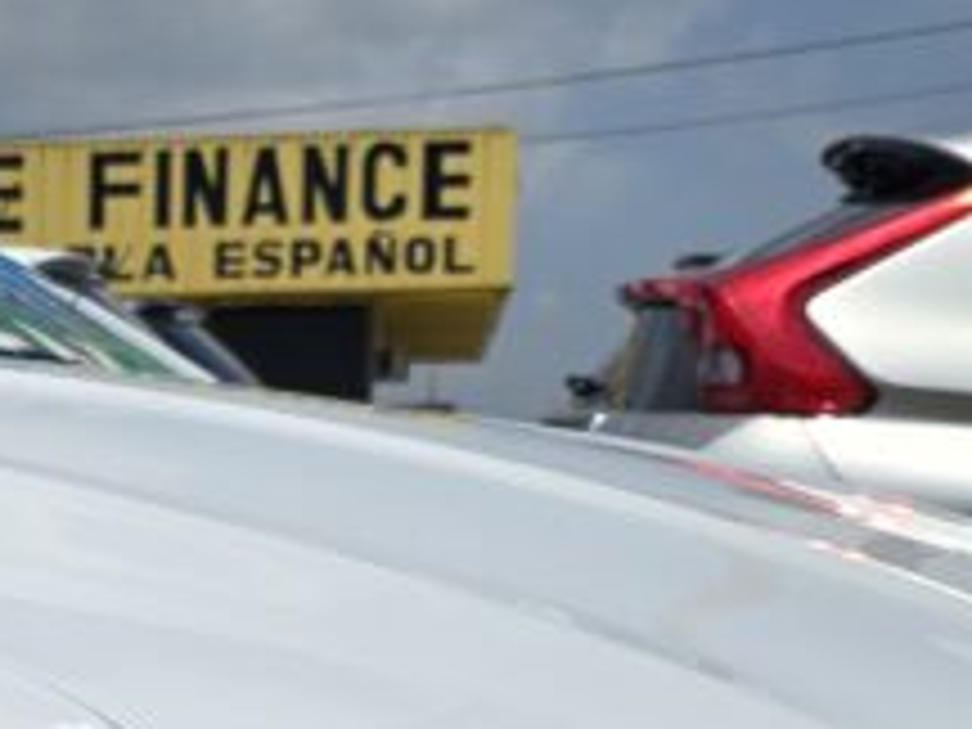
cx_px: -310
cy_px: 850
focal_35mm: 109
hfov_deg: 16.9
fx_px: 3061
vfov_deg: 13.3
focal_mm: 6.3
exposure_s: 1/2265
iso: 12
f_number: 1.7
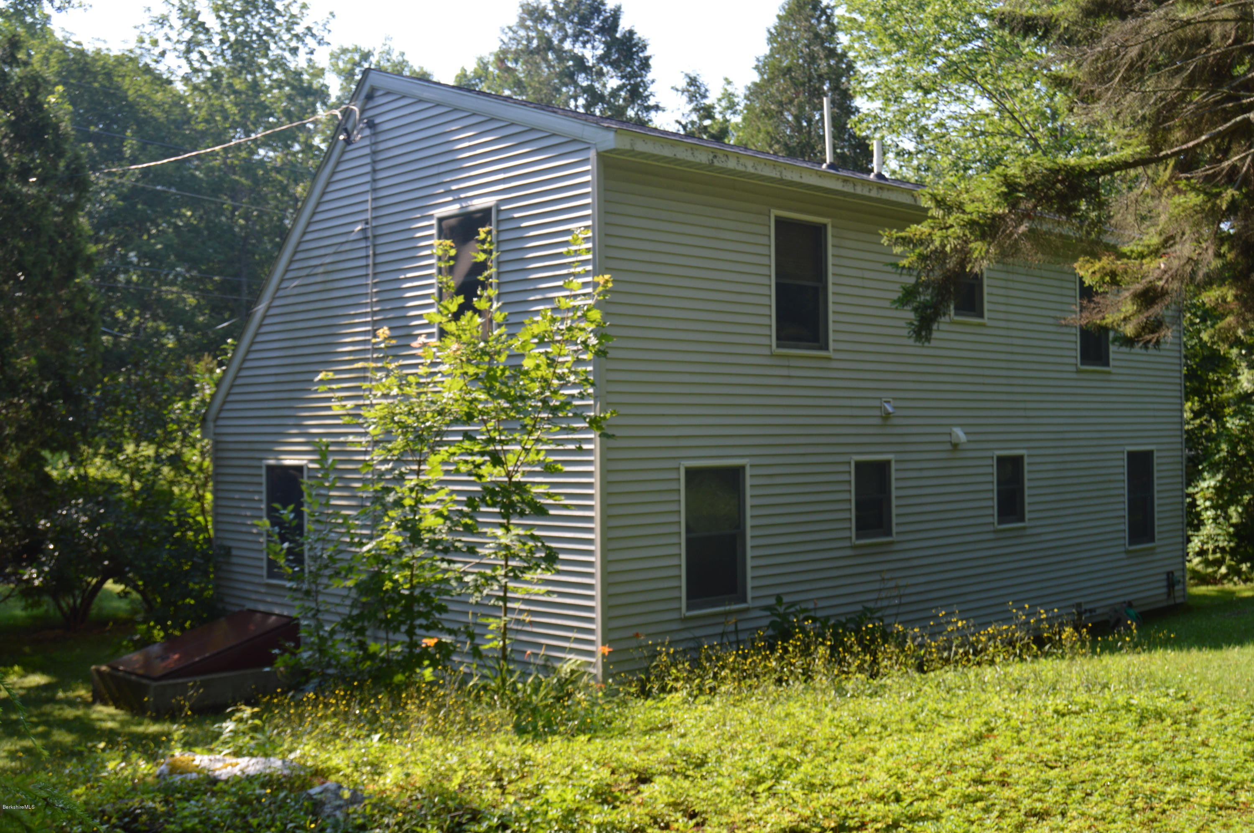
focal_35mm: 39
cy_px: 416
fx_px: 1357
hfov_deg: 49.6
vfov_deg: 34.1
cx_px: 627
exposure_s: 1/160
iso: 100
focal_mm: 26
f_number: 6.3
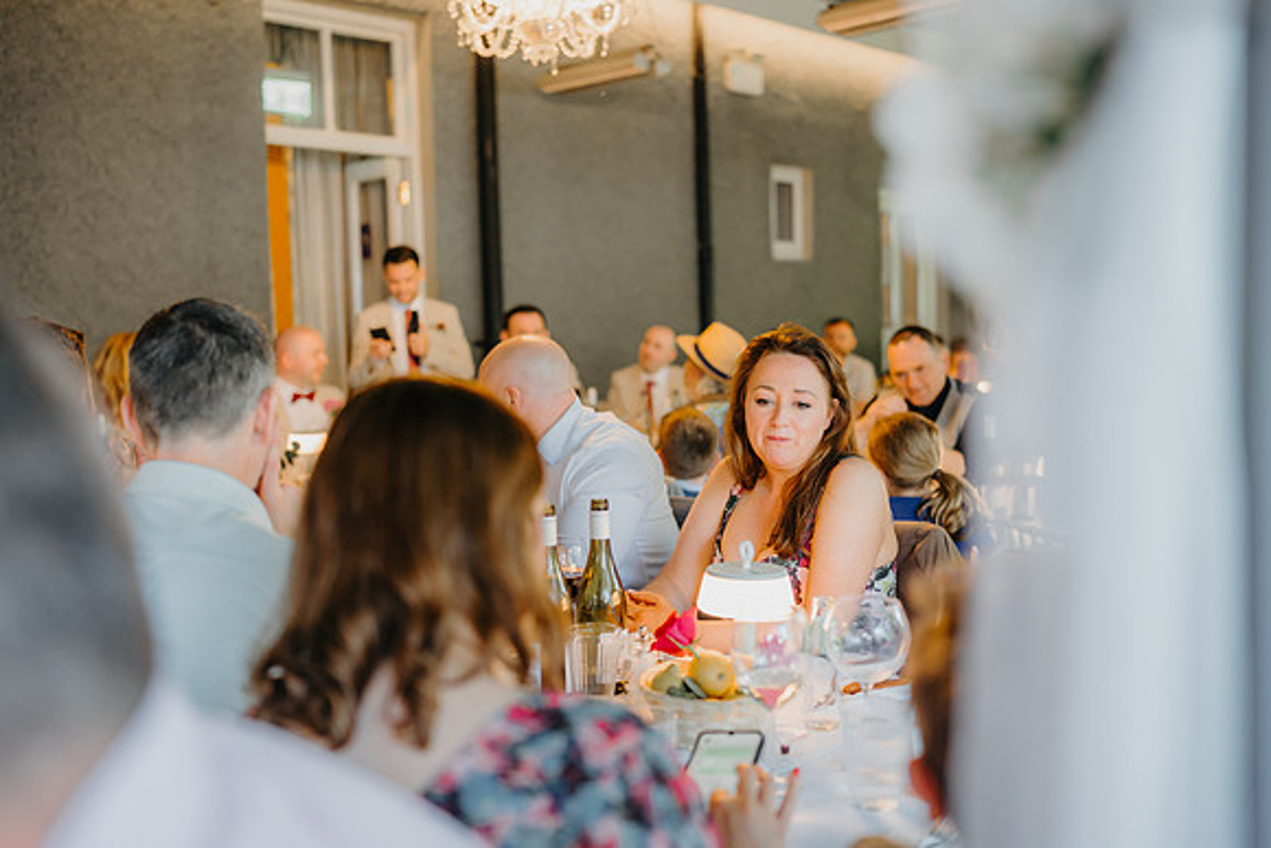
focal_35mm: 36
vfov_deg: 37.0
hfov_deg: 53.2
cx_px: 636
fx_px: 1268
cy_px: 424
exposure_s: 1/200
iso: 800
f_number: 1.6
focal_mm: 35
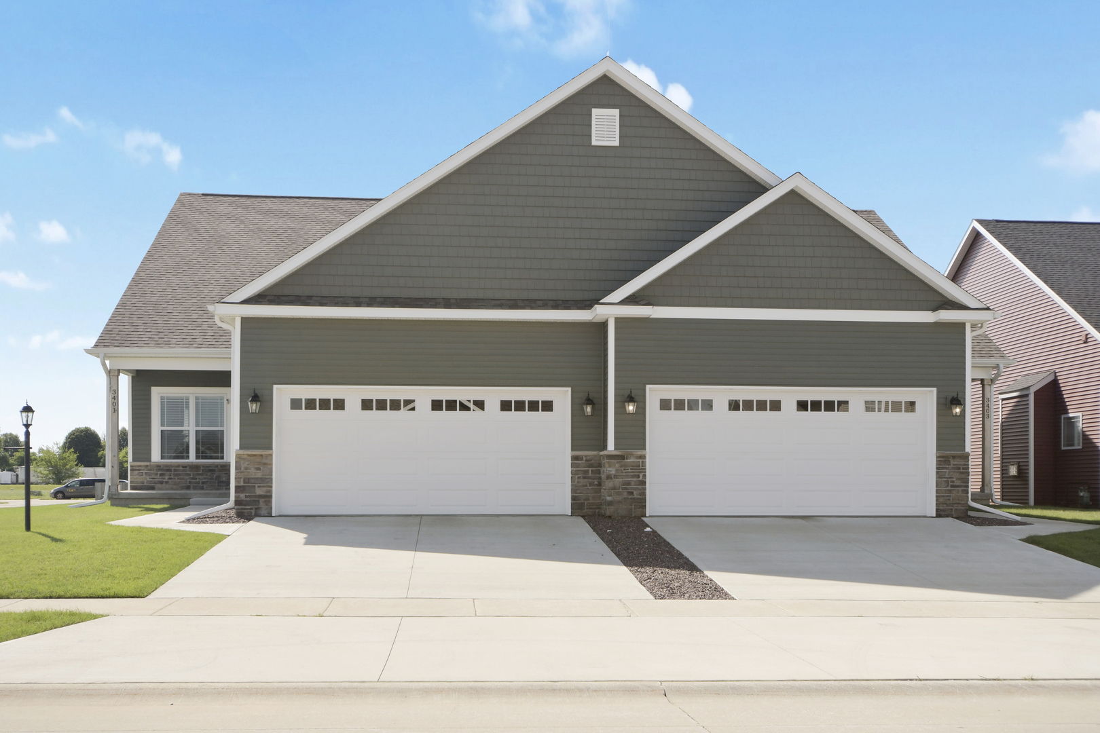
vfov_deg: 36.9
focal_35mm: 36
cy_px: 366
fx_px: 1100
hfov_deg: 53.1
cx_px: 550
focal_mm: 24
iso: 320
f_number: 8
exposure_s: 1/320
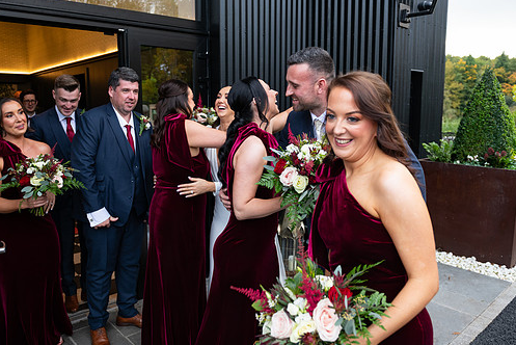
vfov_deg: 46.4
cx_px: 240
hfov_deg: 65.4
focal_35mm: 28
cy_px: 165
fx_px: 402
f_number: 3.5
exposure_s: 1/160
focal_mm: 24
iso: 320
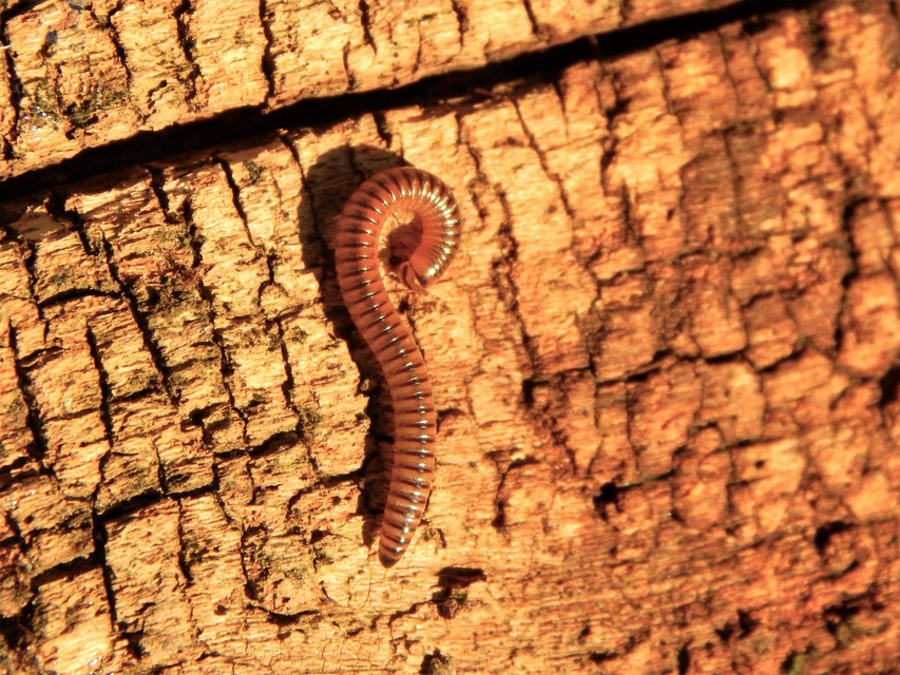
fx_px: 4161
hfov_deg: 12.3
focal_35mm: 160
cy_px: 338
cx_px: 450
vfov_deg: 9.3
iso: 140
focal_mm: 28.7
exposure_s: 1/250
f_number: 5.1
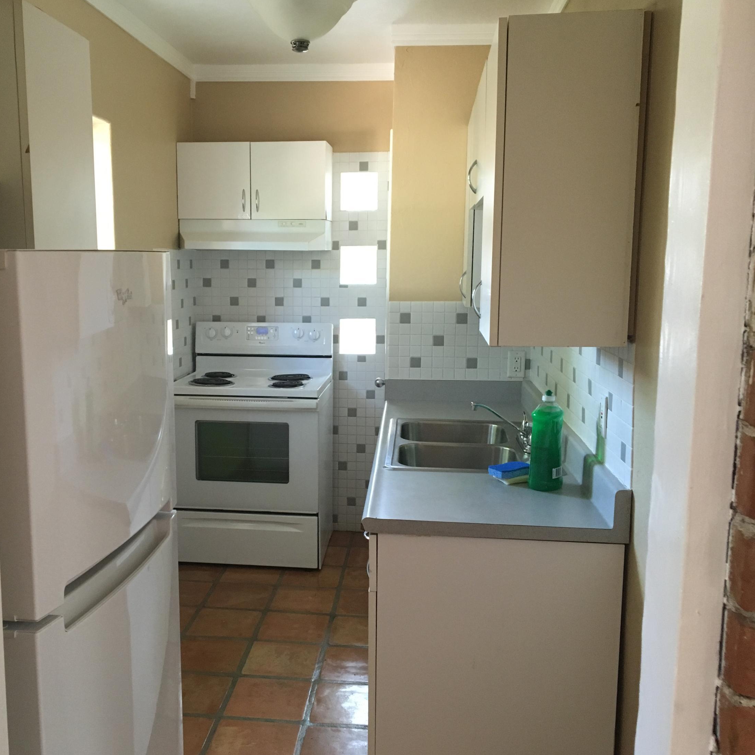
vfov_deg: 47.2
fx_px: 864
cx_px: 303
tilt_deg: -8.9
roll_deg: +0.7
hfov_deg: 47.0
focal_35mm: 35
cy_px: 384
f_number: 2.2
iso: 125
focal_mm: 4.15
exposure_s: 1/30
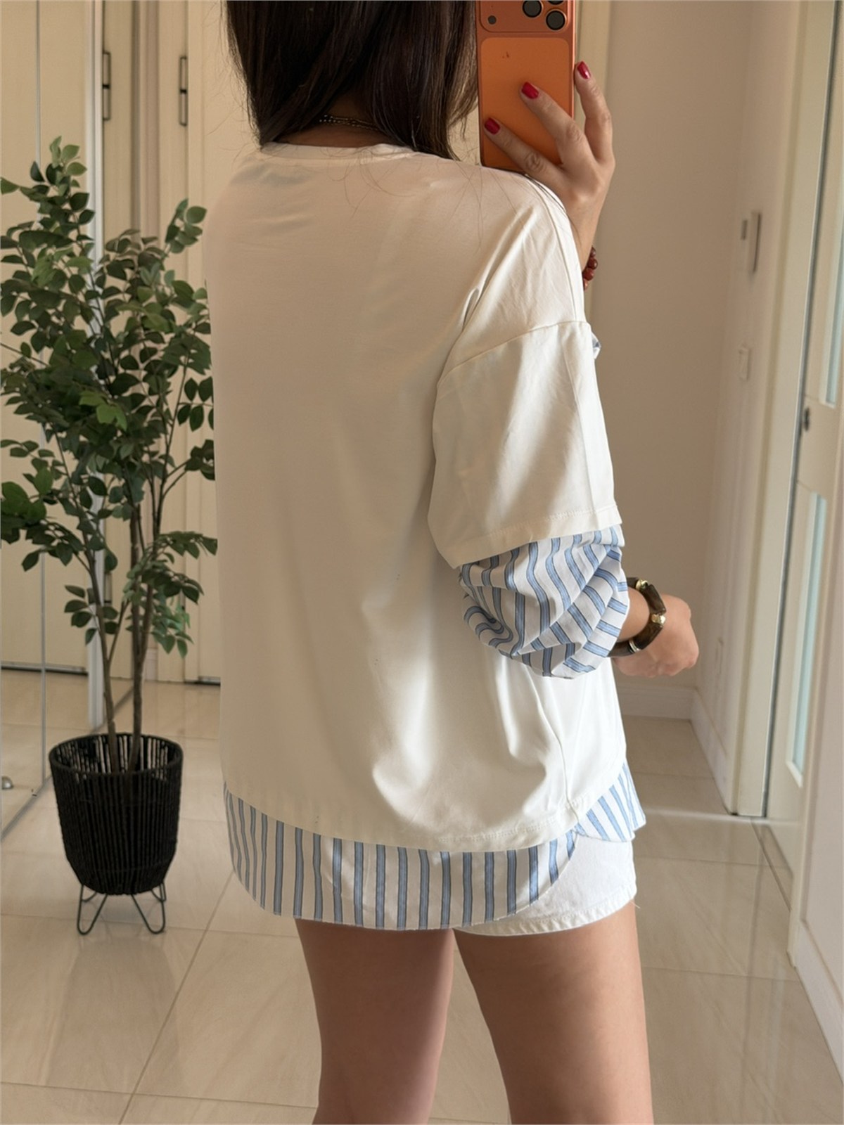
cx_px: 422
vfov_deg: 39.7
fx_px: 1560
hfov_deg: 30.3
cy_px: 562
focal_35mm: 48
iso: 100
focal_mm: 6.76
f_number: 1.78
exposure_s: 1/73
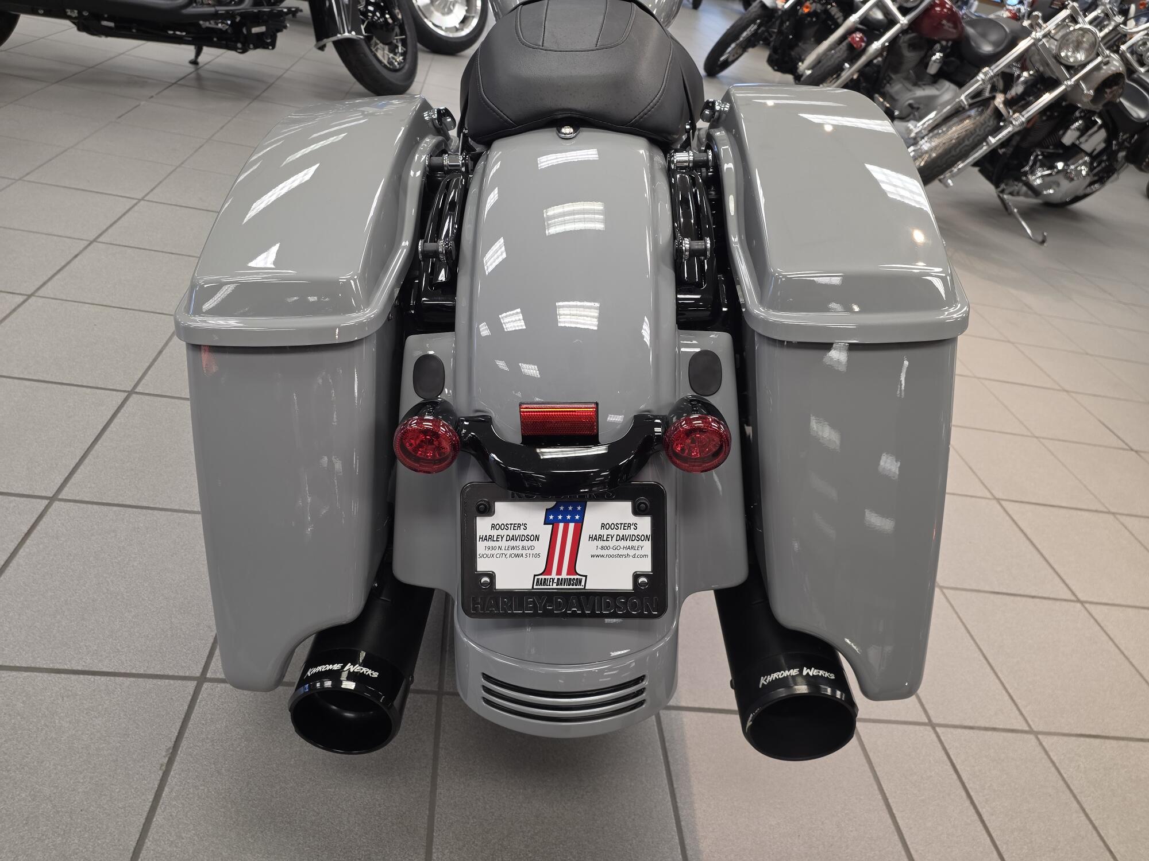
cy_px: 430
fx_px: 763
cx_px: 574
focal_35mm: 23
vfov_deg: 58.9
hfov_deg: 73.9
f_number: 1.7
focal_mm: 6.25
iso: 160
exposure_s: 1/120
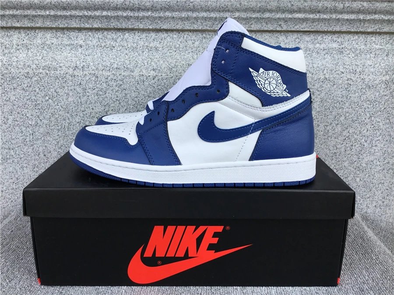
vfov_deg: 45.4
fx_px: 353
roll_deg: +0.0
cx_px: 197
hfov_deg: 58.4
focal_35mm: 31
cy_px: 148
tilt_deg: -15.2
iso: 25
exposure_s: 1/420
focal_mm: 3.3
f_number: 2.4
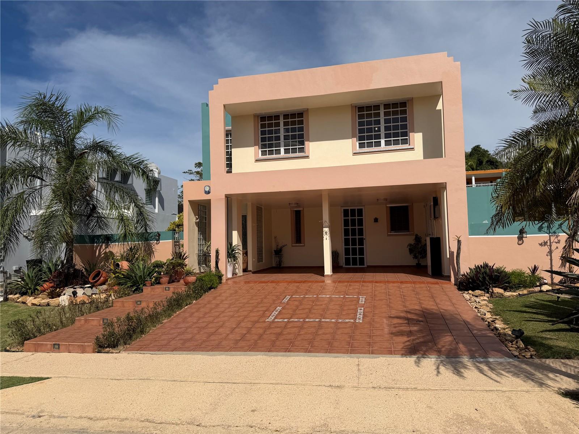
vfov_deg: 56.8
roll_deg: +0.8
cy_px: 217
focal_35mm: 24
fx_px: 401
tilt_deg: +5.8
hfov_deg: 71.6
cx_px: 290
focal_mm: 6.76
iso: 80
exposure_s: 1/10309
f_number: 1.78
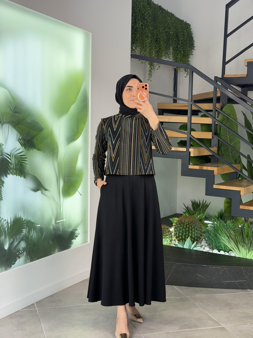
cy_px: 169
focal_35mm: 48
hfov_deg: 30.3
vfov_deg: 39.7
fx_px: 468
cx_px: 126
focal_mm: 6.76
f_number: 1.78
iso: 80
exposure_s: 1/176
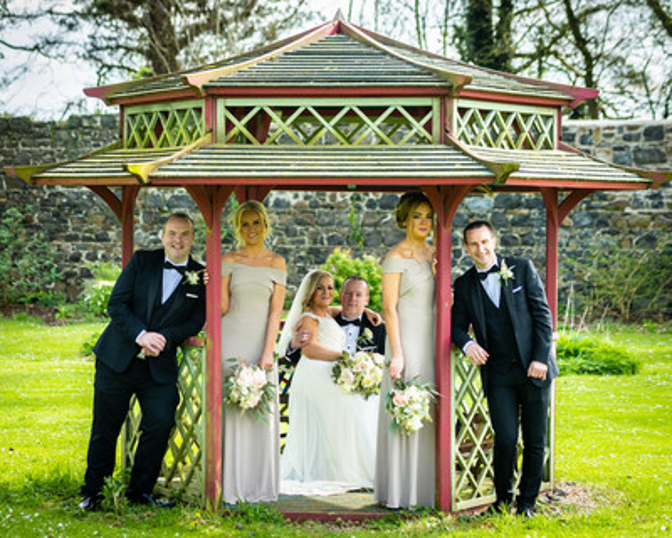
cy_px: 289
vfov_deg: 14.4
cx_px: 266
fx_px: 2126
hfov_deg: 17.9
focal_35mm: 107
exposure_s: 1/1000
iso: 250
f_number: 2.8
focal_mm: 70
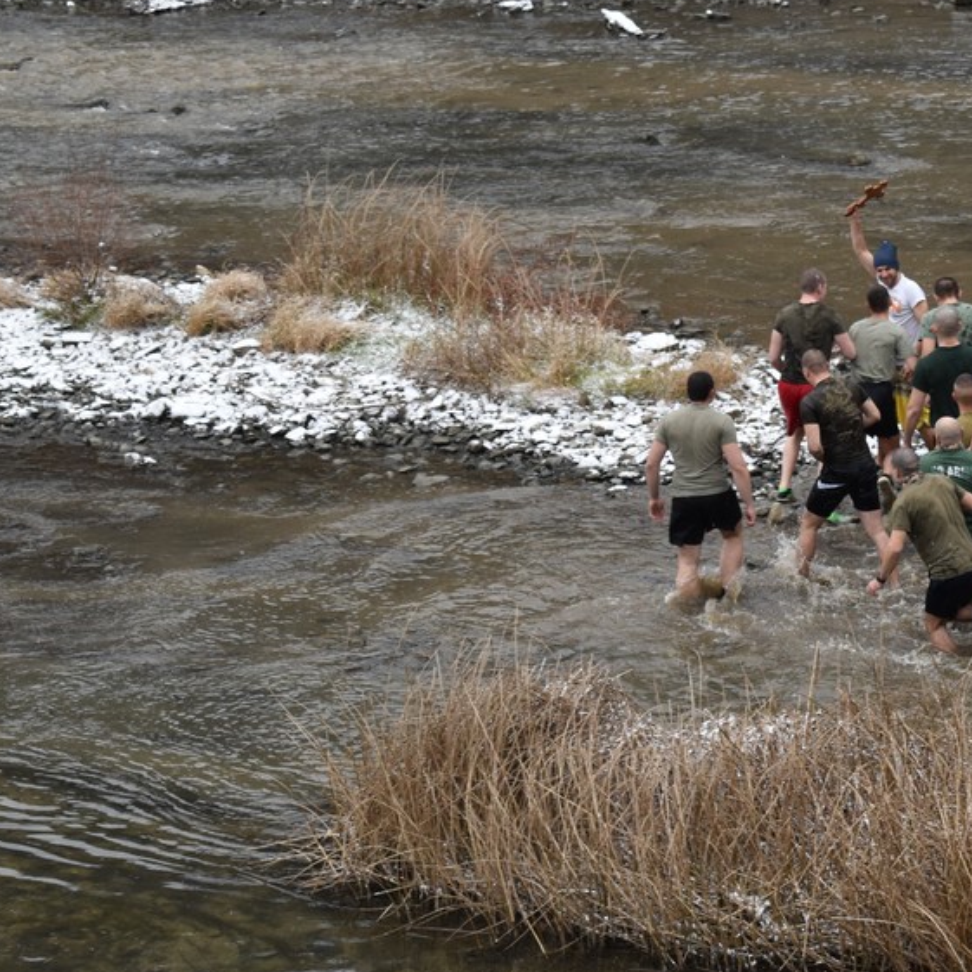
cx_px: 806
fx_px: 4762
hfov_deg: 11.6
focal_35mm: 150
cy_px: 471
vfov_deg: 11.7
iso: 400
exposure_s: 1/160
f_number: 6.3
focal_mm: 55
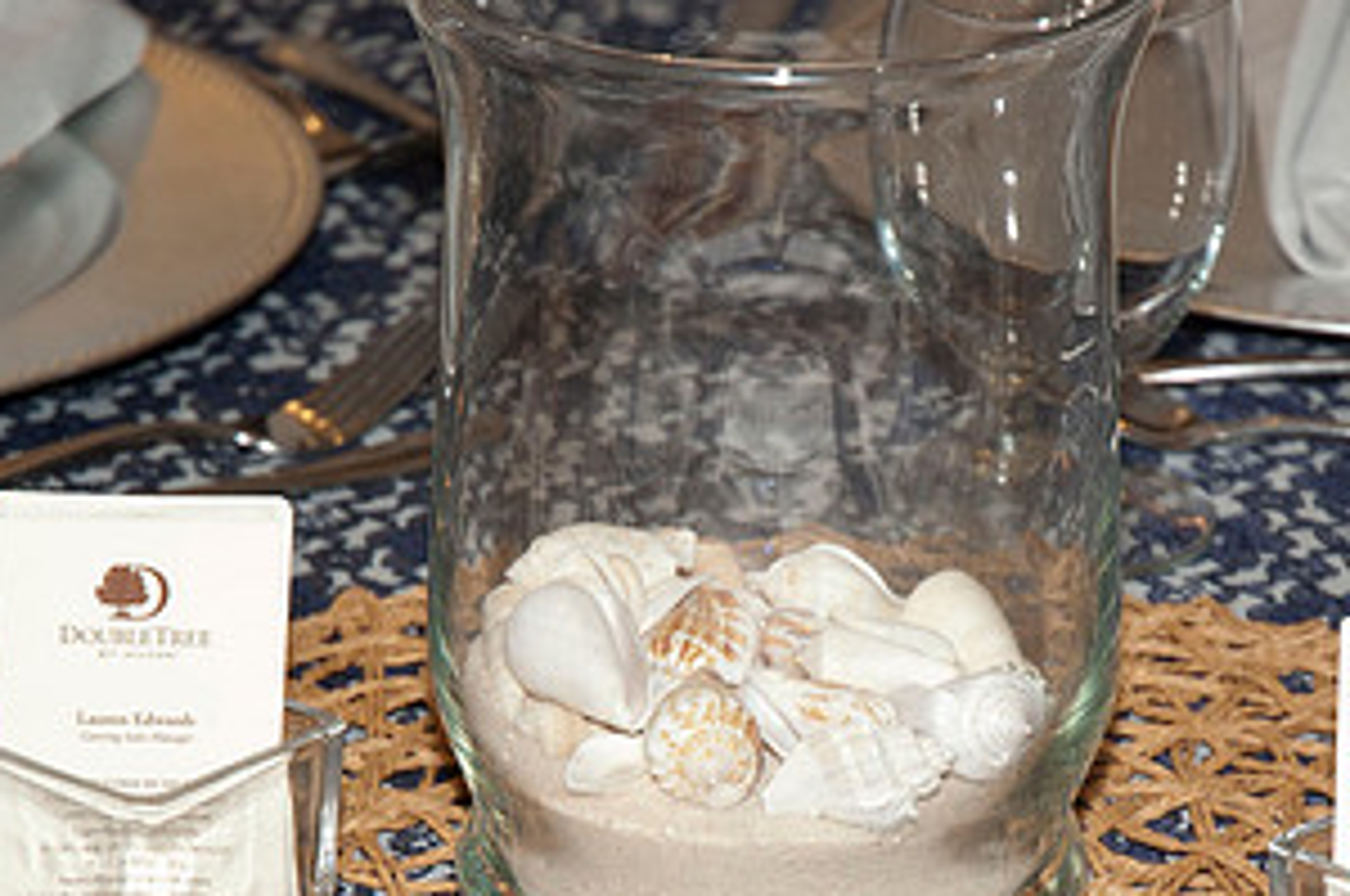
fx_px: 6739
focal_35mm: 180
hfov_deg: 11.4
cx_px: 819
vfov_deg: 7.6
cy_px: 851
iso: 400
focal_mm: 62
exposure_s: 1/60
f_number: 4.5
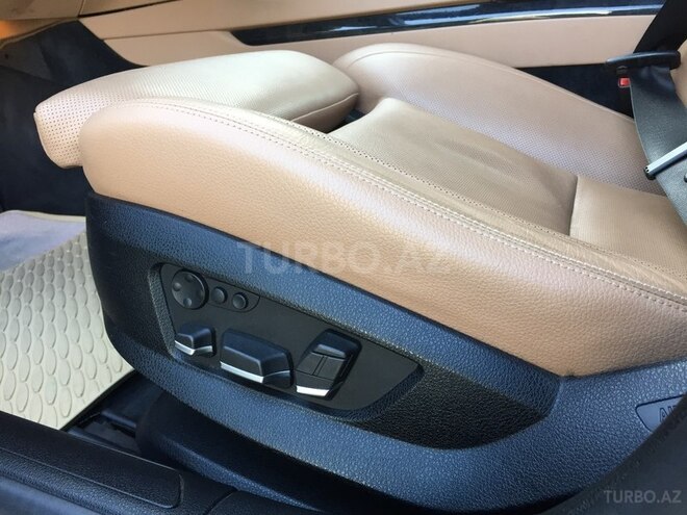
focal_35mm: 29
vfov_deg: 48.2
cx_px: 344
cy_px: 258
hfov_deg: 61.7
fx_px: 576
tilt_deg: -25.4
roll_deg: -5.7
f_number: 2.2
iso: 40
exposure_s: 1/33
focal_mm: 4.15
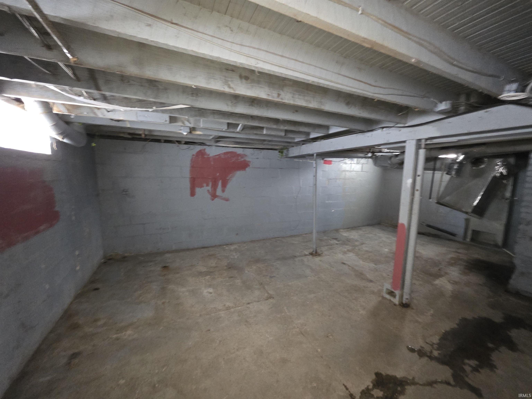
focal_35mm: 13
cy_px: 200
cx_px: 266
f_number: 1.9
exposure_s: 1/8
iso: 1600
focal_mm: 2.2
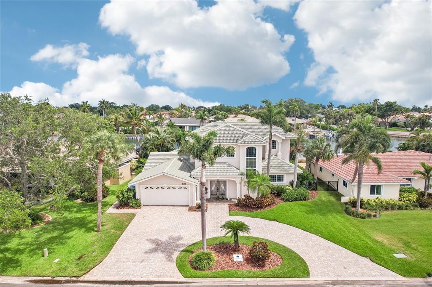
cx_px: 216
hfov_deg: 78.6
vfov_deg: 57.2
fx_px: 264
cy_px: 144
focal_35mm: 22
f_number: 2.8
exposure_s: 1/1600
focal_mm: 8.4
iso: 400
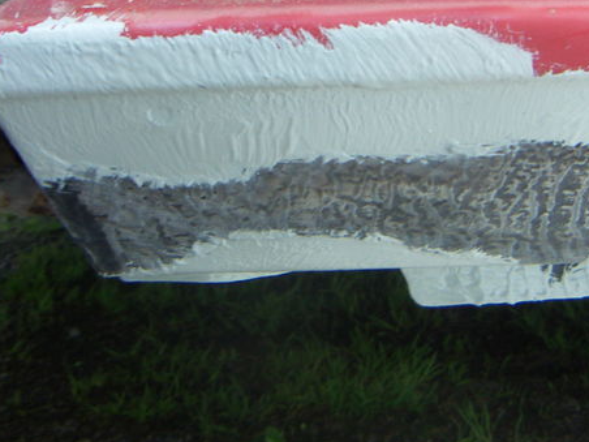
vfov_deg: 28.6
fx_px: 868
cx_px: 344
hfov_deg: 37.4
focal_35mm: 51
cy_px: 206
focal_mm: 4.7
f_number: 2.8
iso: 64
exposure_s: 1/50
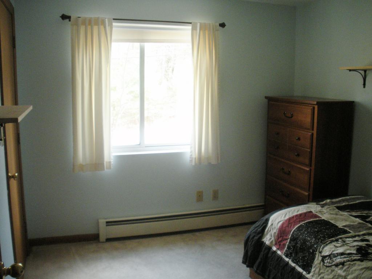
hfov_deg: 52.6
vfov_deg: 40.7
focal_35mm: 35
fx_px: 376
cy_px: 140
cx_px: 186
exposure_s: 1/79.5
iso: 293
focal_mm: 6.3
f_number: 3.5
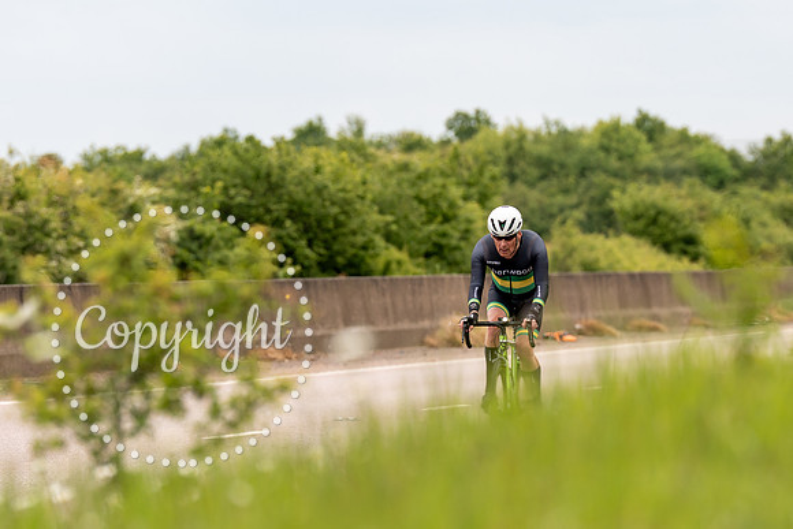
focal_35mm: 347
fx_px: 7650
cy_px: 253
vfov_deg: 4.0
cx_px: 473
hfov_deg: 5.9
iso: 125
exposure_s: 1/1000
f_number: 4
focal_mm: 200
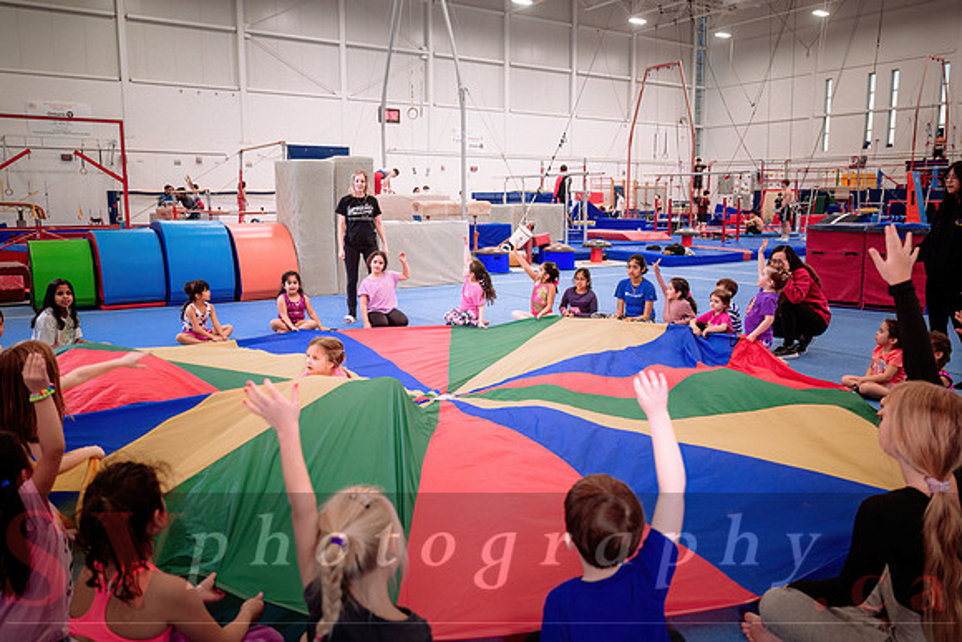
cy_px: 321
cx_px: 481
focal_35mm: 28
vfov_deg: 45.8
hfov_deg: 64.6
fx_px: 761
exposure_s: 1/400
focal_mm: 27
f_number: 2.8
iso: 1600
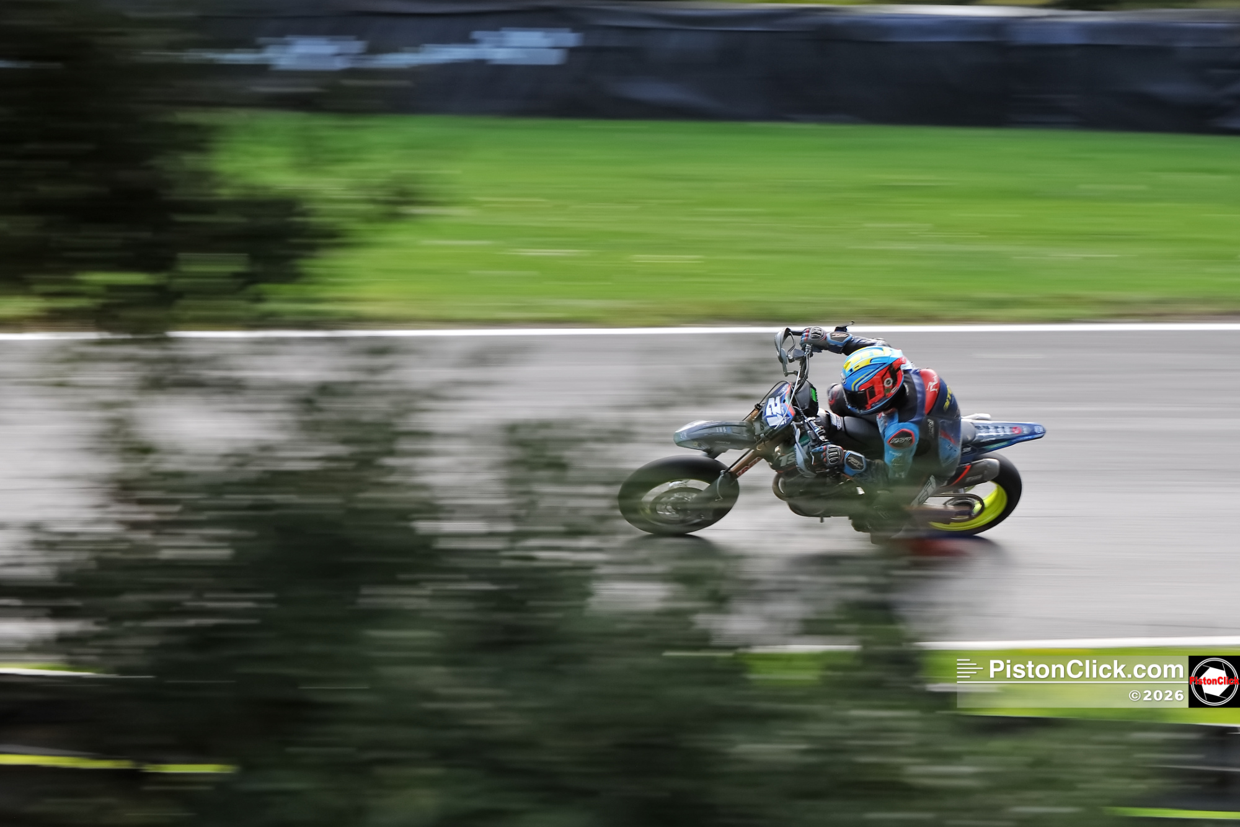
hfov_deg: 15.2
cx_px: 620
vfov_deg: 10.2
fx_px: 4649
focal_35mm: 135
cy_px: 414
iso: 400
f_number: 5
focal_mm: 135
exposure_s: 1/80
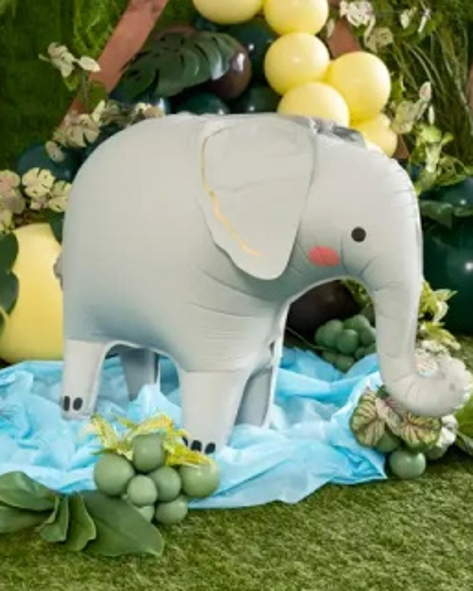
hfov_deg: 28.1
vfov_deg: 34.5
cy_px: 219
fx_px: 944
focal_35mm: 54
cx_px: 254
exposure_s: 1/30
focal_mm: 41
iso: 1250
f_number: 6.3
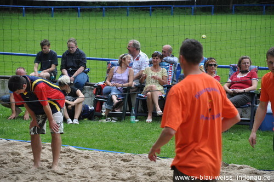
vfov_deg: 7.6
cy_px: 91
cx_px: 137
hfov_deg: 11.4
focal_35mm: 180
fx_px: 1368
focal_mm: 120
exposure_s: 1/1000
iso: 800
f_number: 5.6
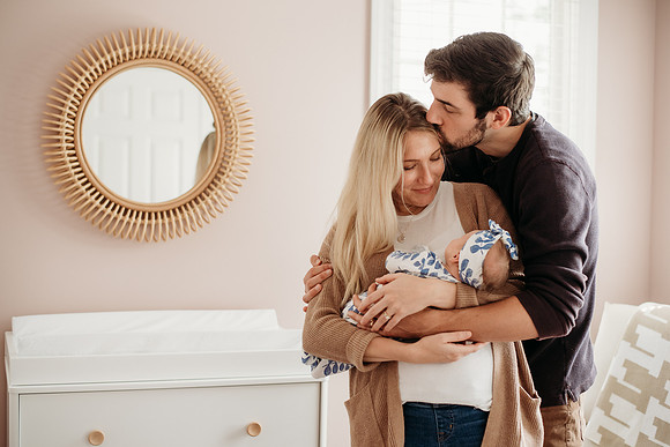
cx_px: 335
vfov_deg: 27.0
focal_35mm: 50
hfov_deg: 39.6
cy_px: 224
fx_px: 931
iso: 500
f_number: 2.5
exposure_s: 1/250
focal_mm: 50
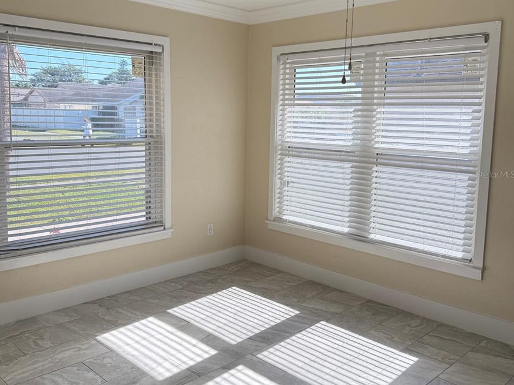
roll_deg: -1.9
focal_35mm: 33
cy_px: 174
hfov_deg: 55.3
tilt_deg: -6.3
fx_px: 490
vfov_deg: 42.9
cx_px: 253
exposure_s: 1/822
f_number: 1.78
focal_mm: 6.76
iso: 100
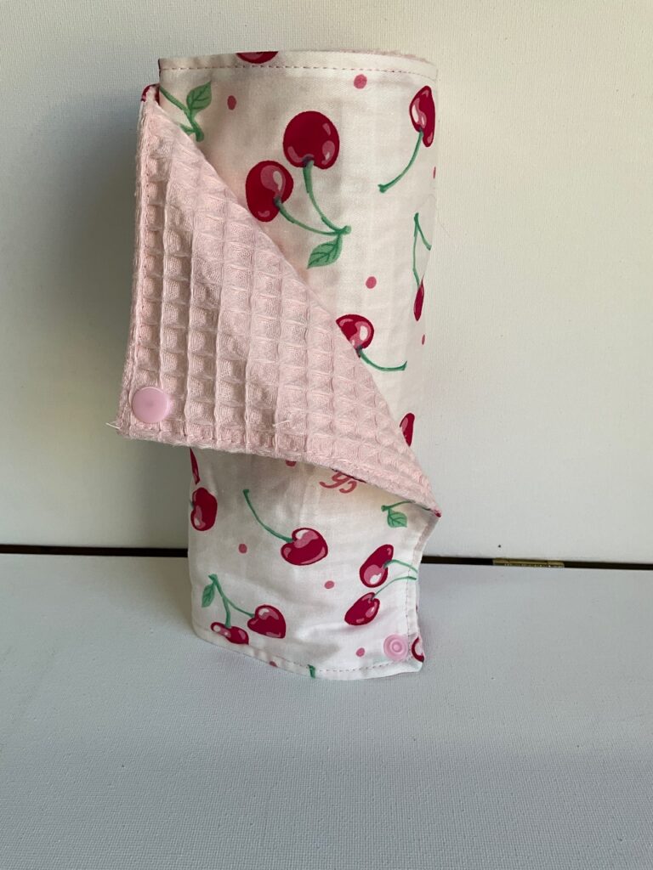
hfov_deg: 48.2
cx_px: 326
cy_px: 435
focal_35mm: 29
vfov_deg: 61.7
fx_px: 729
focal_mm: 3
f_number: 1.8
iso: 20
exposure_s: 1/153
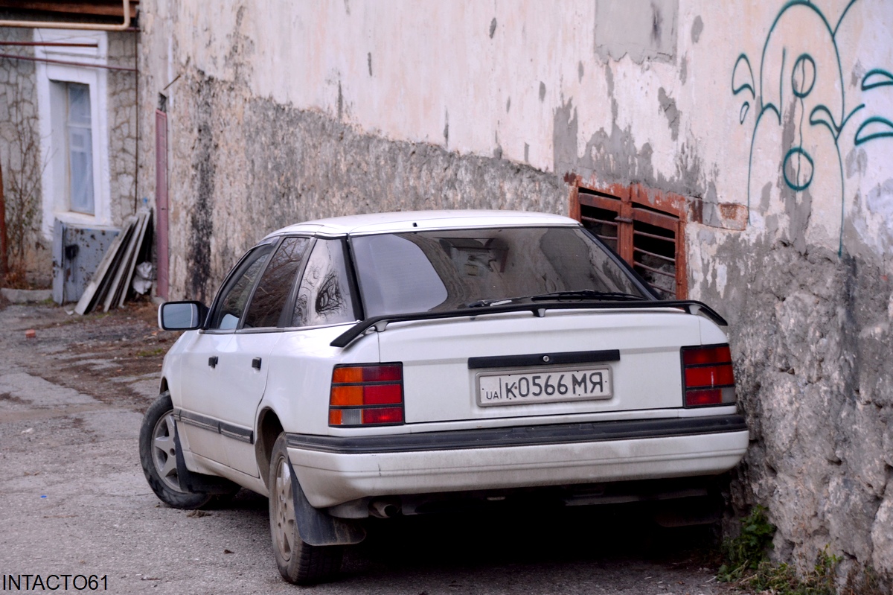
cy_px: 298
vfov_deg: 12.2
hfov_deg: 18.2
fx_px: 2789
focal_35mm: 112
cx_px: 446
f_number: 5
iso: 900
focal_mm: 75
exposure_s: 1/30
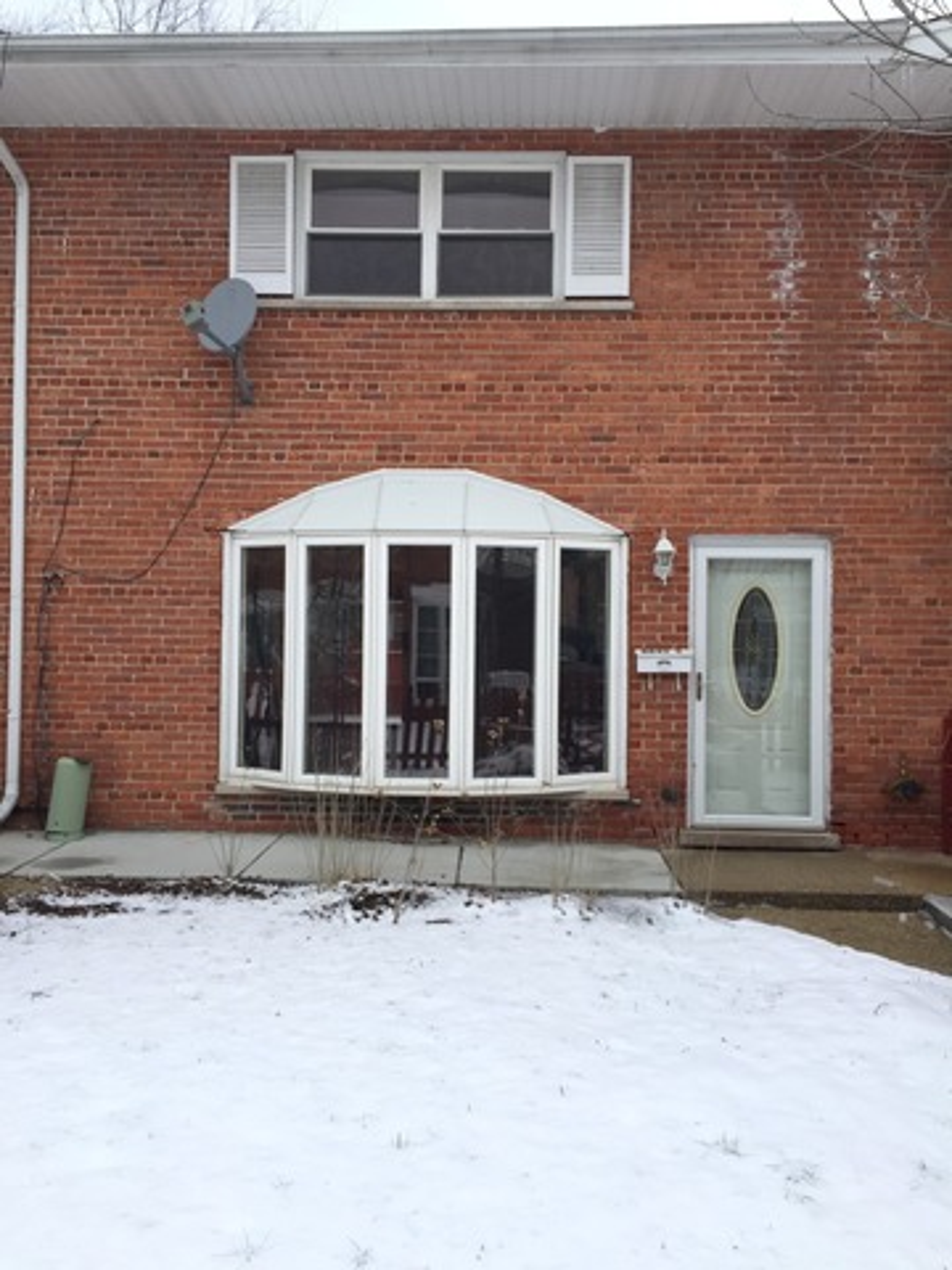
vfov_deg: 61.7
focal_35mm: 29
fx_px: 1063
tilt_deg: +2.2
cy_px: 635
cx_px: 476
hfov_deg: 48.2
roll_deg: -0.5
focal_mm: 4.15
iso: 32
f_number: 2.2
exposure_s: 1/638
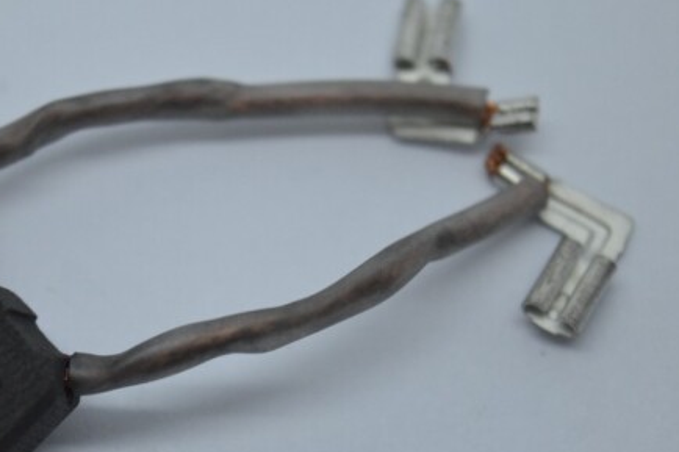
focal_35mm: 137
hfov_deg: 14.9
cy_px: 274
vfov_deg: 10.0
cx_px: 163
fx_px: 2580
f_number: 5.6
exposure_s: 1/125
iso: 400
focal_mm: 55
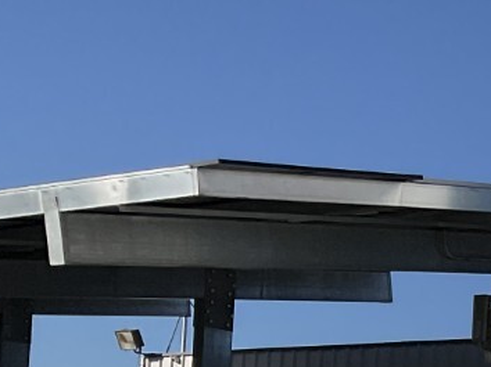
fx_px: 1673
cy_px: 623
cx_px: 956
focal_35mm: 118
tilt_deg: +0.7
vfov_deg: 11.7
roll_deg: -3.9
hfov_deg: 14.2
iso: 20
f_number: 1.8
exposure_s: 1/4405
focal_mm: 3
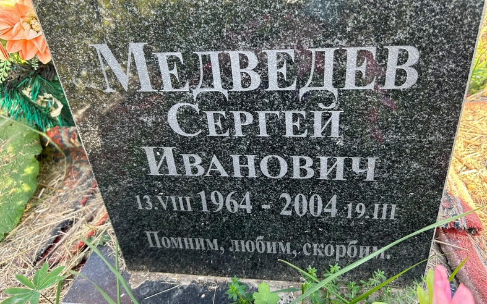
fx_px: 372
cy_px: 124
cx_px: 245
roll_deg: +3.4
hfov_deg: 66.5
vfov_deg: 44.4
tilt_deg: -34.5
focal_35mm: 28
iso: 64
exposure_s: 1/137
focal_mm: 5.7
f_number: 1.5
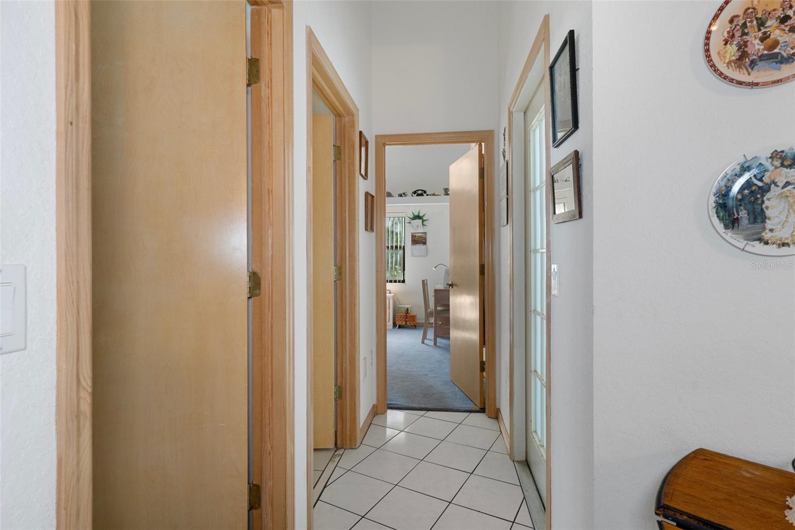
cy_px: 265
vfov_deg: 67.4
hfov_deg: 90.0
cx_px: 398
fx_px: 397
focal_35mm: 18
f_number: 8
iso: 640
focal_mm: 12
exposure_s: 1/1.67
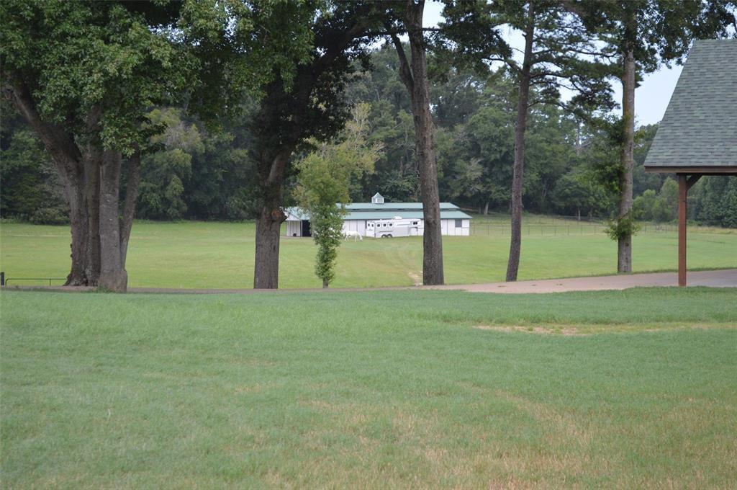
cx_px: 368
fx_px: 1687
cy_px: 245
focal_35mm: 82
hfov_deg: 24.6
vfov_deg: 16.5
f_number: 5.6
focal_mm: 55
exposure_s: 1/500
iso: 1100
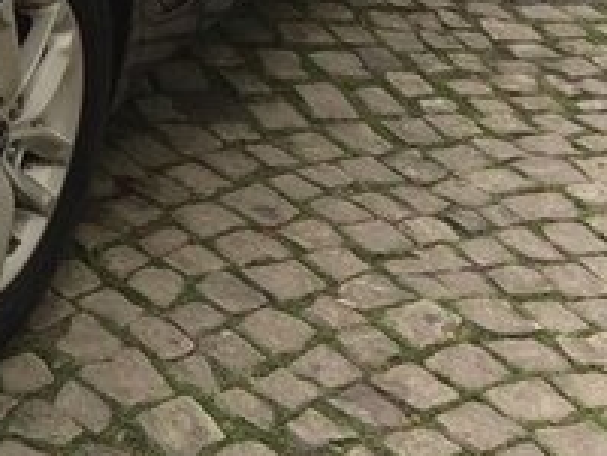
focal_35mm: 95
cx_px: -305
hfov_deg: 18.3
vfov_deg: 14.9
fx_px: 1667
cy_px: -140
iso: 40
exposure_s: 1/100
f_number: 2.2
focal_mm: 4.15
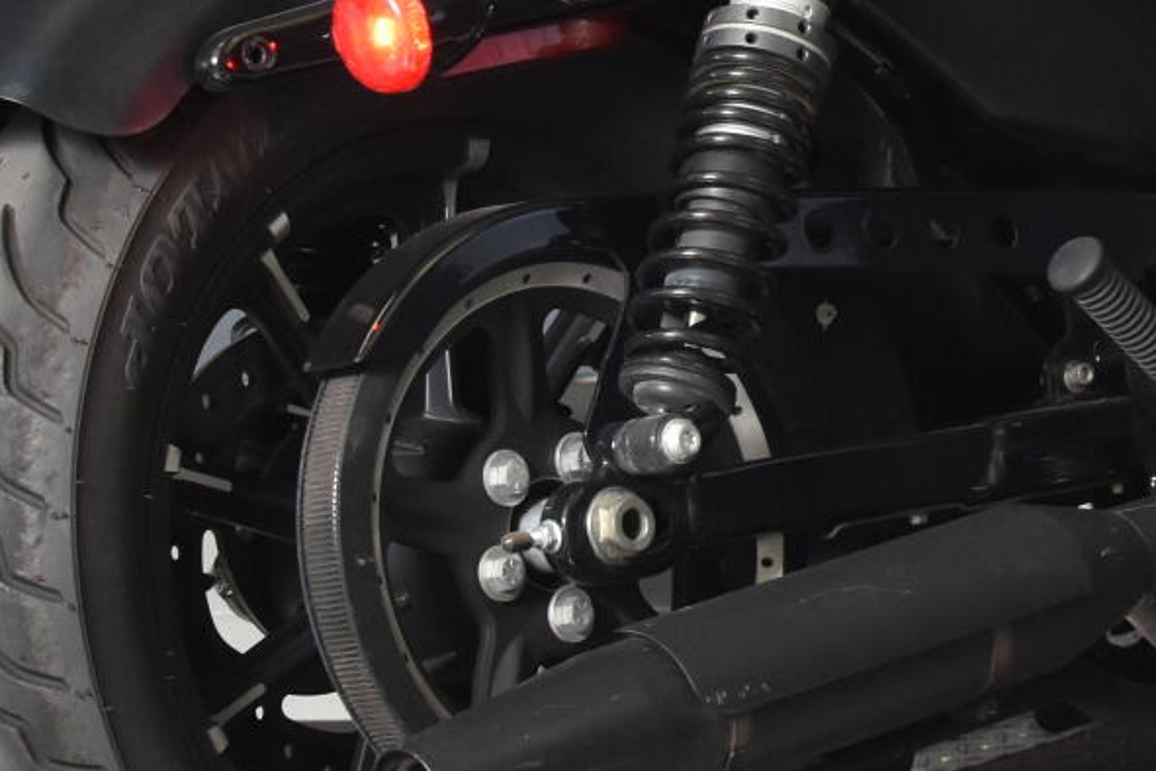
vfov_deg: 7.7
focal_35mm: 178
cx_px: 1078
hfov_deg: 11.5
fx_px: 5705
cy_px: -60
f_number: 4.5
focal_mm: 35
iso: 800
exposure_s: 1/160
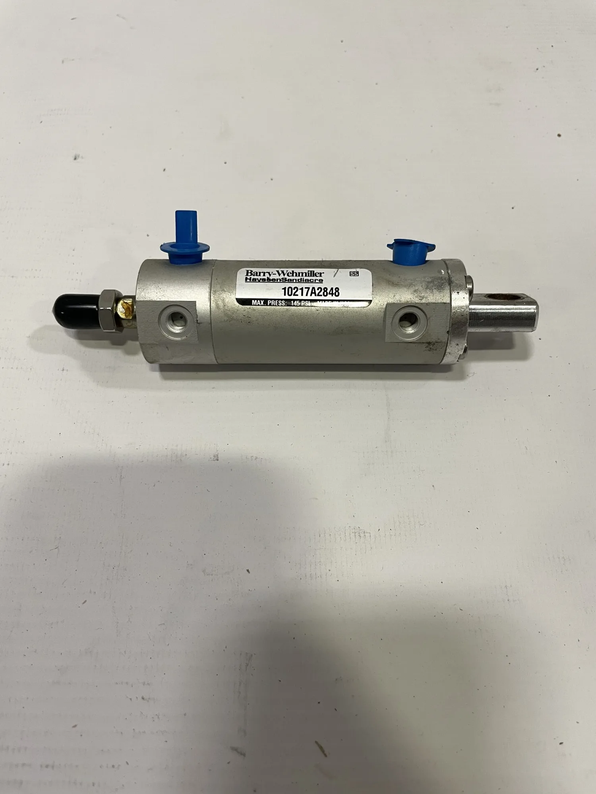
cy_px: 397
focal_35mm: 26
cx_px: 298
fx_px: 597
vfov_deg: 67.3
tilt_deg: -60.6
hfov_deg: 53.1
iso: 80
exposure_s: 1/60
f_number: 1.6
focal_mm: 4.2
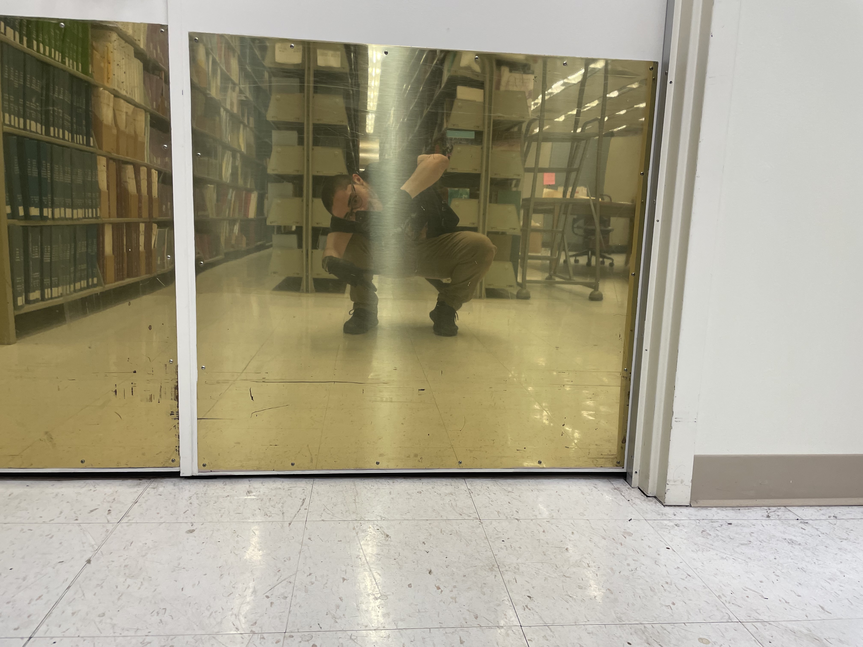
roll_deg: -1.6
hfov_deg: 67.3
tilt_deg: -9.5
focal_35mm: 26
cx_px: 432
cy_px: 324
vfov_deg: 53.1
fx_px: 648
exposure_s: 1/120
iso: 100
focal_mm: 4.2
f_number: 1.6
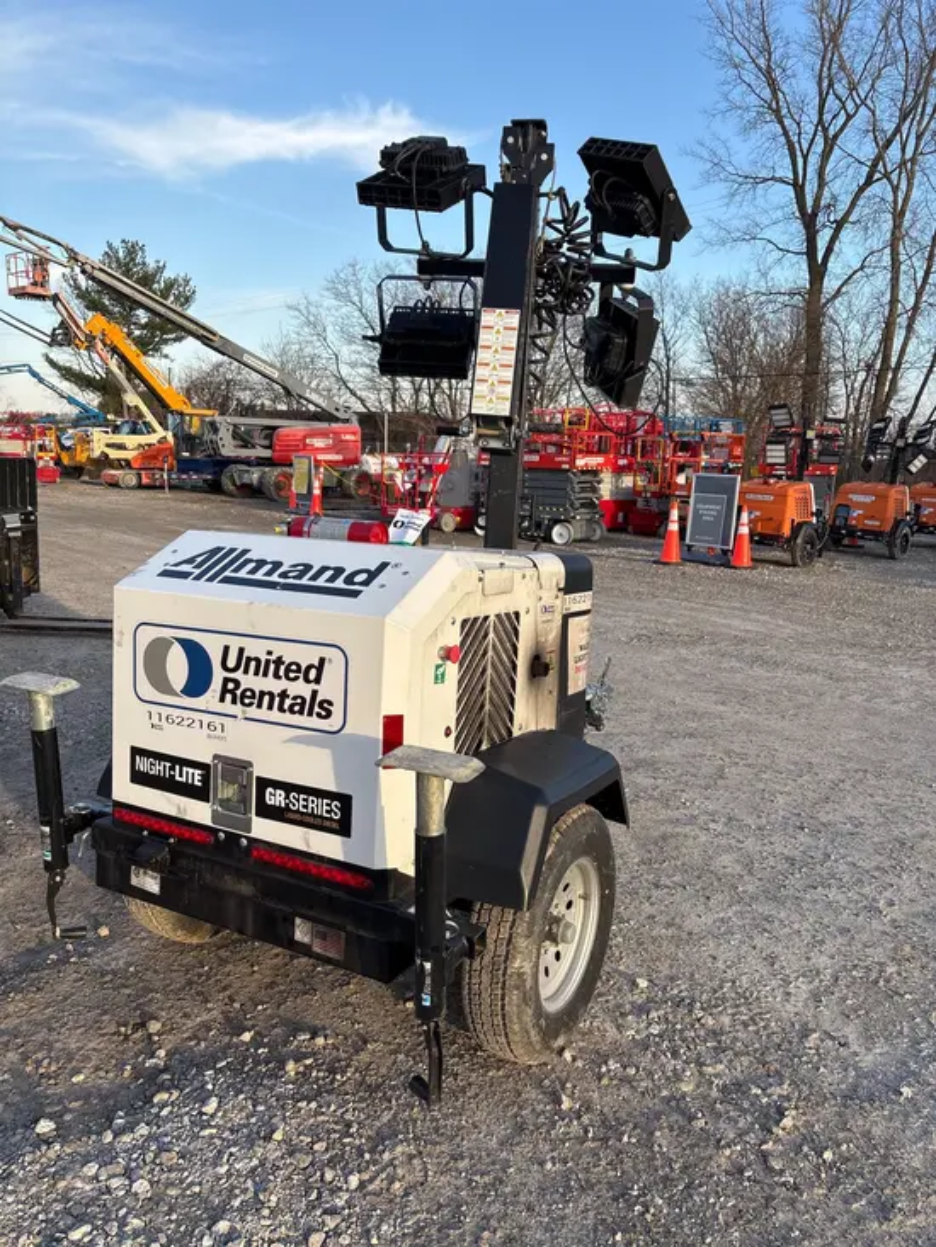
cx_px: 468
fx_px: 937
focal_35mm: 26
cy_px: 624
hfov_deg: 53.1
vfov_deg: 67.3
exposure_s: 1/716
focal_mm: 5.96
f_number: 1.6
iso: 50
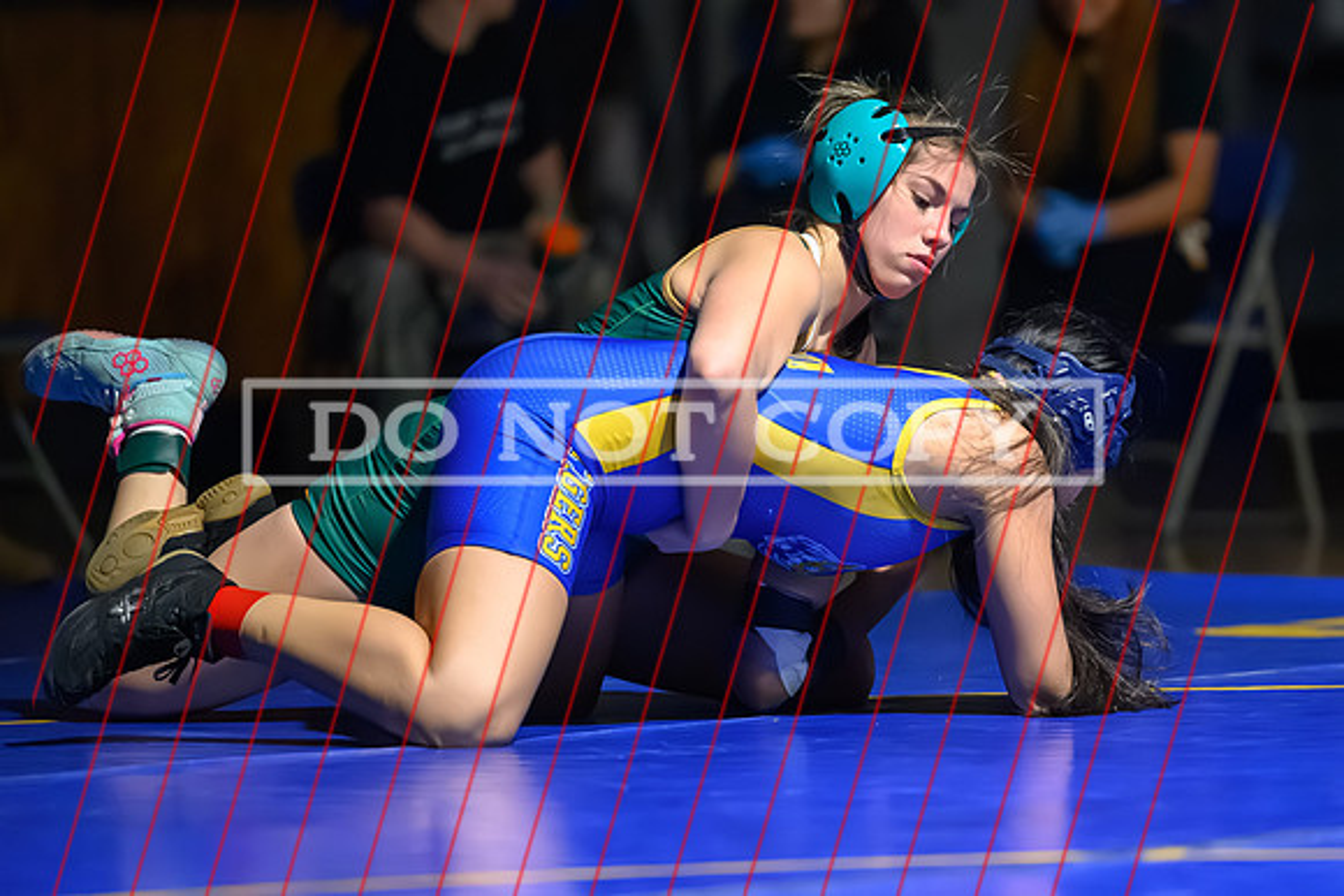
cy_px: 486
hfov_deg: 7.5
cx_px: 867
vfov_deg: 5.0
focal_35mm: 274
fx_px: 10237
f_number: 2.8
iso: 12800
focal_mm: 200
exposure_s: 1/640
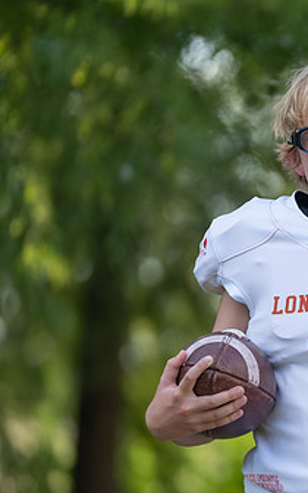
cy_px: 279
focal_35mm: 289
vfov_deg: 7.3
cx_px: 416
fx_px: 3881
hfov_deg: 4.5
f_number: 2.8
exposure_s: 1/400
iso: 100
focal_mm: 134
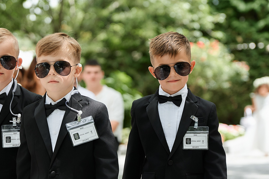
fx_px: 1128
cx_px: 77
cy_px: 136
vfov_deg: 9.1
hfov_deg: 13.6
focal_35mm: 151
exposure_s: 1/1600
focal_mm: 83
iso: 400
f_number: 2.8
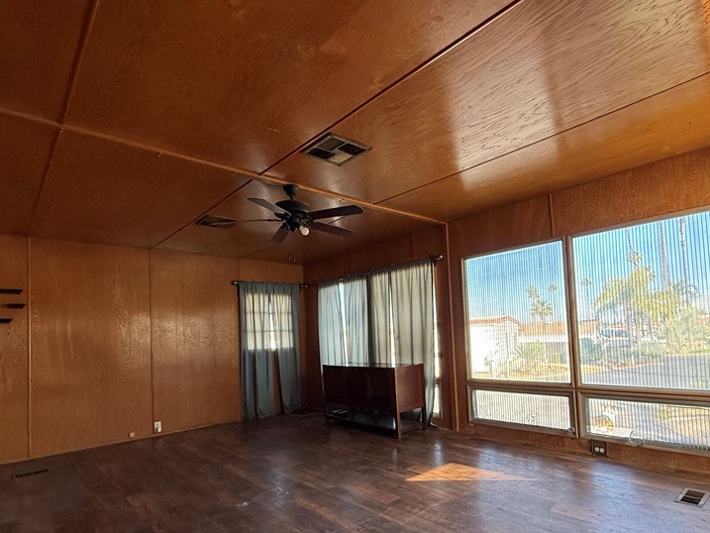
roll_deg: +2.3
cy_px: 320
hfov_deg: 81.7
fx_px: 410
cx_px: 368
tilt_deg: +2.5
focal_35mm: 20
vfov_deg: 65.4
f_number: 2.2
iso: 200
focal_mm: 2.22
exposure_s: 1/99
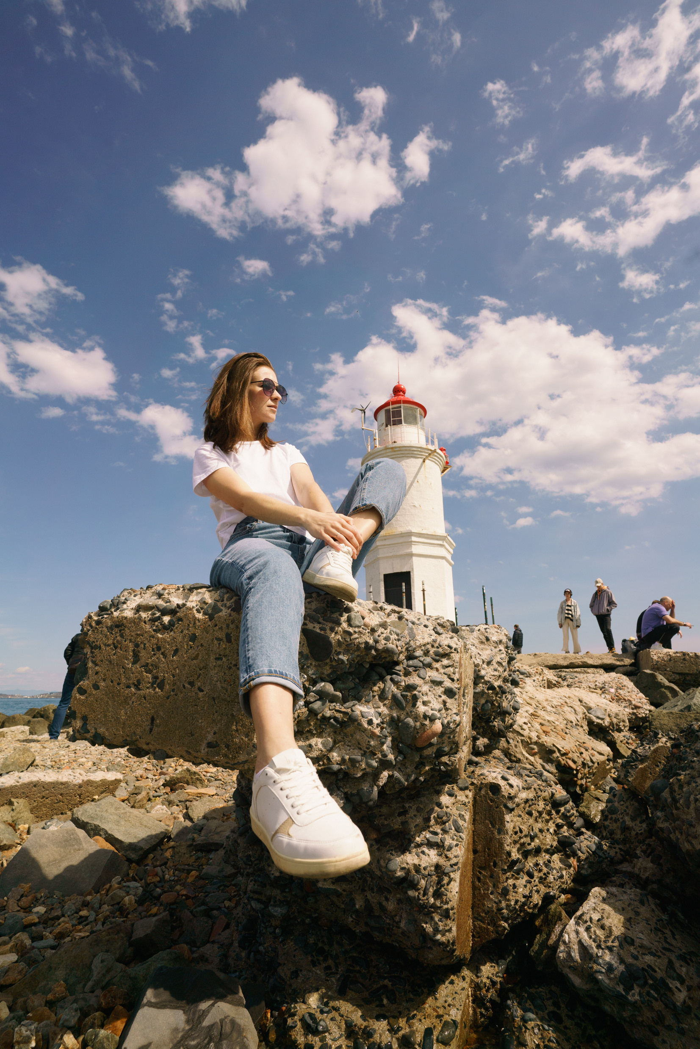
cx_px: 350
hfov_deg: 70.4
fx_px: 496
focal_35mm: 17
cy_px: 524
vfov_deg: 93.3
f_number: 7.1
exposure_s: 1/2000
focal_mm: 17
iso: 100
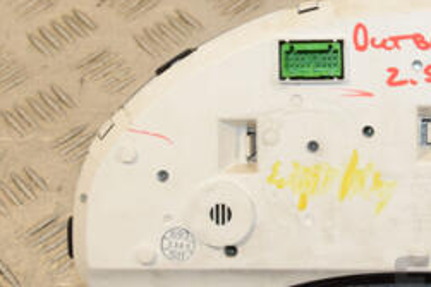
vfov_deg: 11.2
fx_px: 1460
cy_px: 53
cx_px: 362
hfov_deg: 16.6
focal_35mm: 122
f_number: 10
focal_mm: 34
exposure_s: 1/200
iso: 800
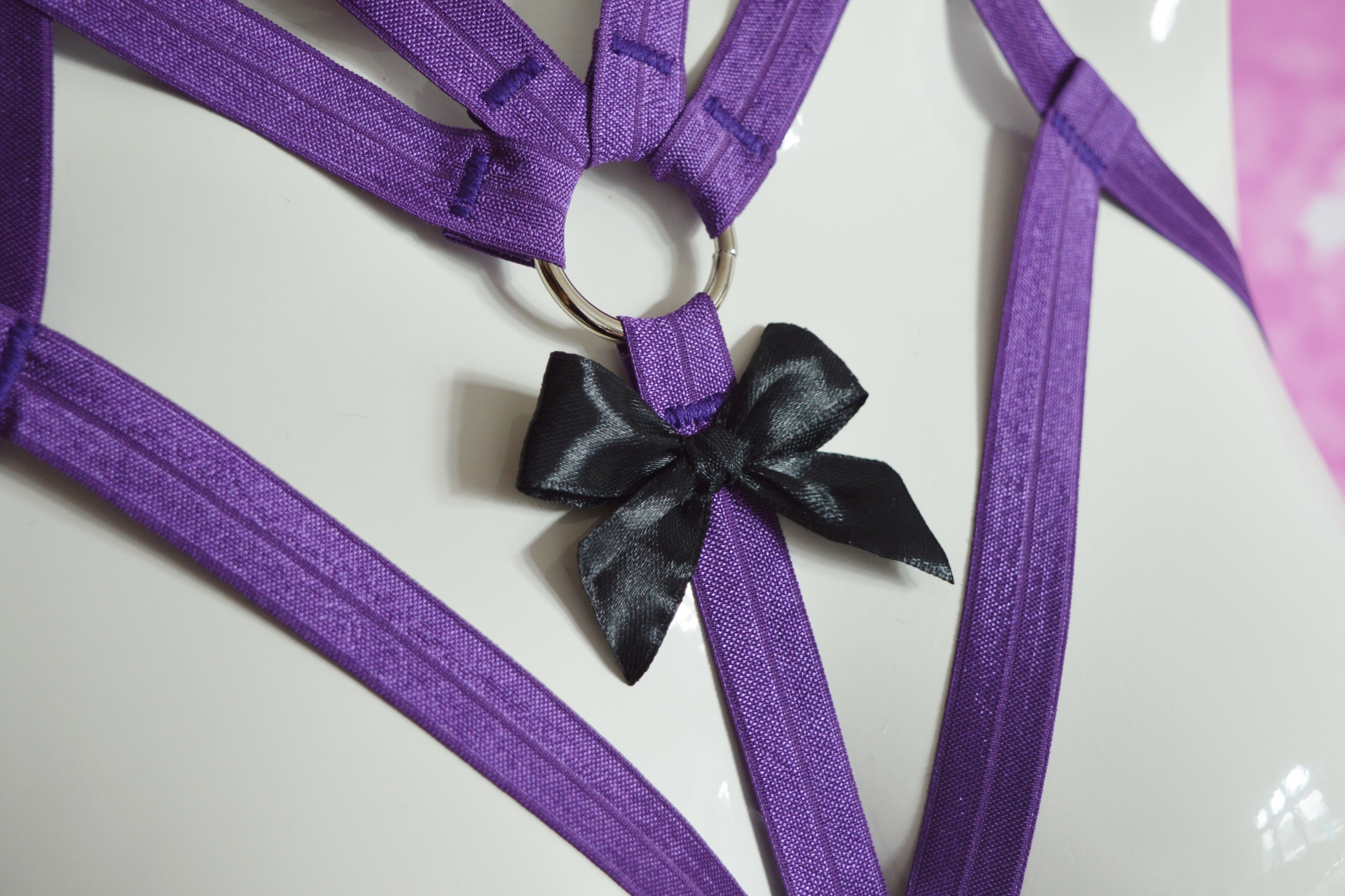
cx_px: 678
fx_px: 2166
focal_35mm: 58
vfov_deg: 23.4
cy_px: 449
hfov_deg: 34.5
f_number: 5
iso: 400
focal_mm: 38
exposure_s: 1/100
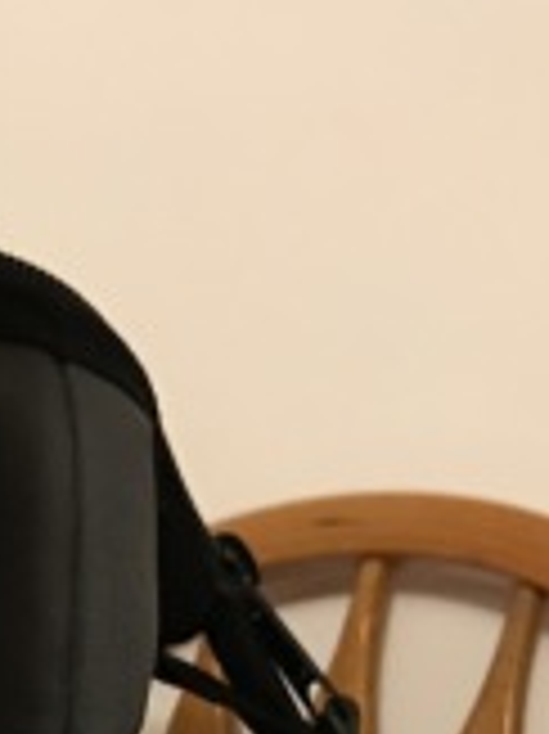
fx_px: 1863
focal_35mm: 88
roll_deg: -5.4
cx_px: -166
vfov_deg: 20.9
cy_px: 860
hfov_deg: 15.9
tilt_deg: -15.3
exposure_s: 1/6
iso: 80
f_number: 1.8
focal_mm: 3.99
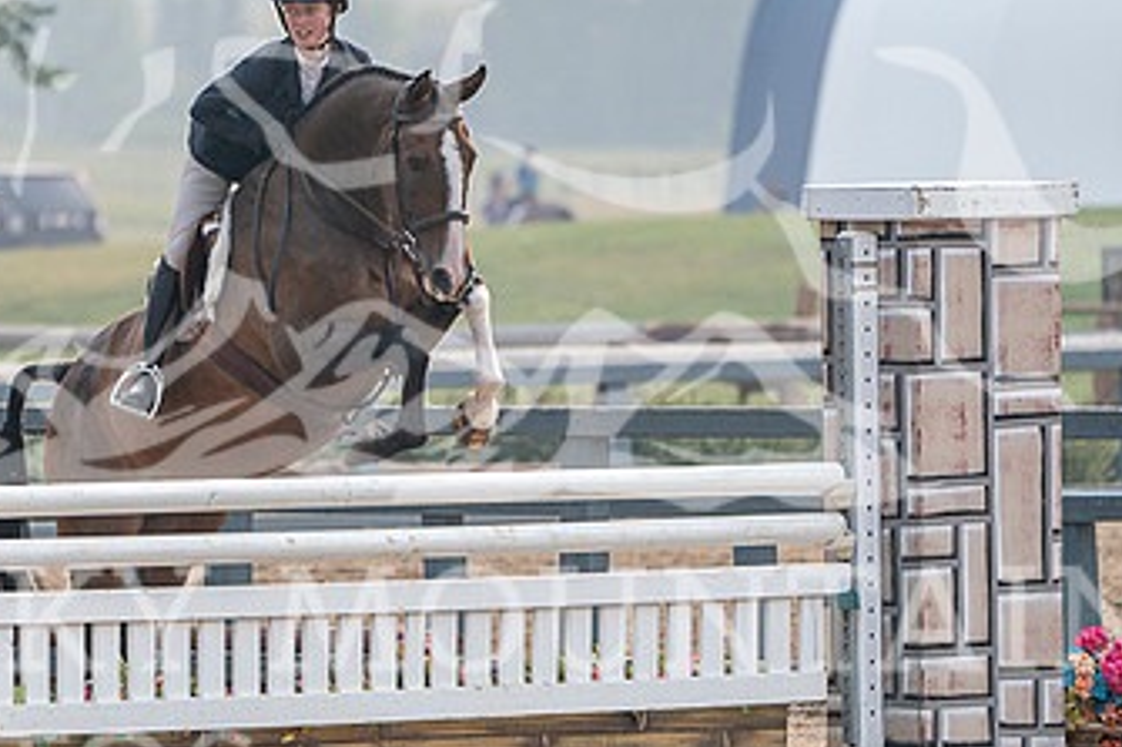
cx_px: 439
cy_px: 317
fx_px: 19313
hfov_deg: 3.3
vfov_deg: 2.2
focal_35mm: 620
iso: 500
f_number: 5.6
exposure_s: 1/1000
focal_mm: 358
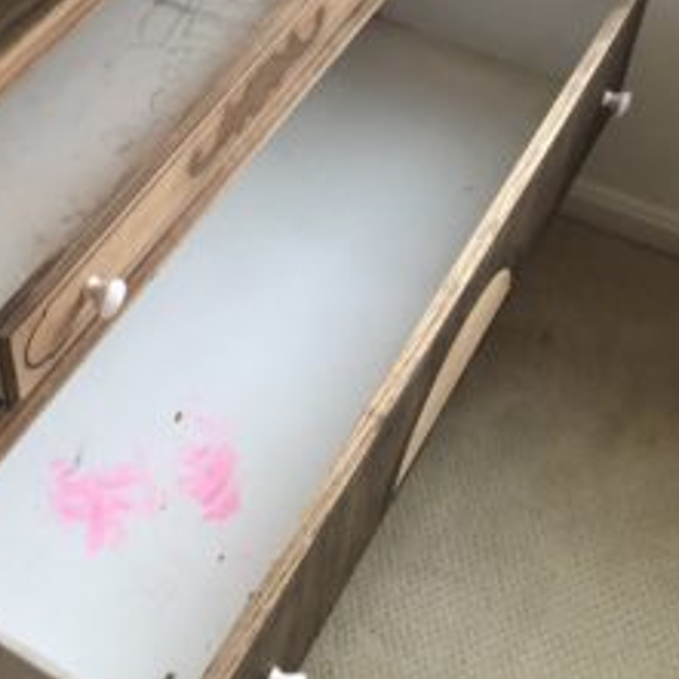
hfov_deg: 30.2
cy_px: 197
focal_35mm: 56
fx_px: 1243
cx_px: 189
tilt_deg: -45.7
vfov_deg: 30.2
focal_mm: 3.99
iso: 100
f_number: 1.8
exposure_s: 1/15
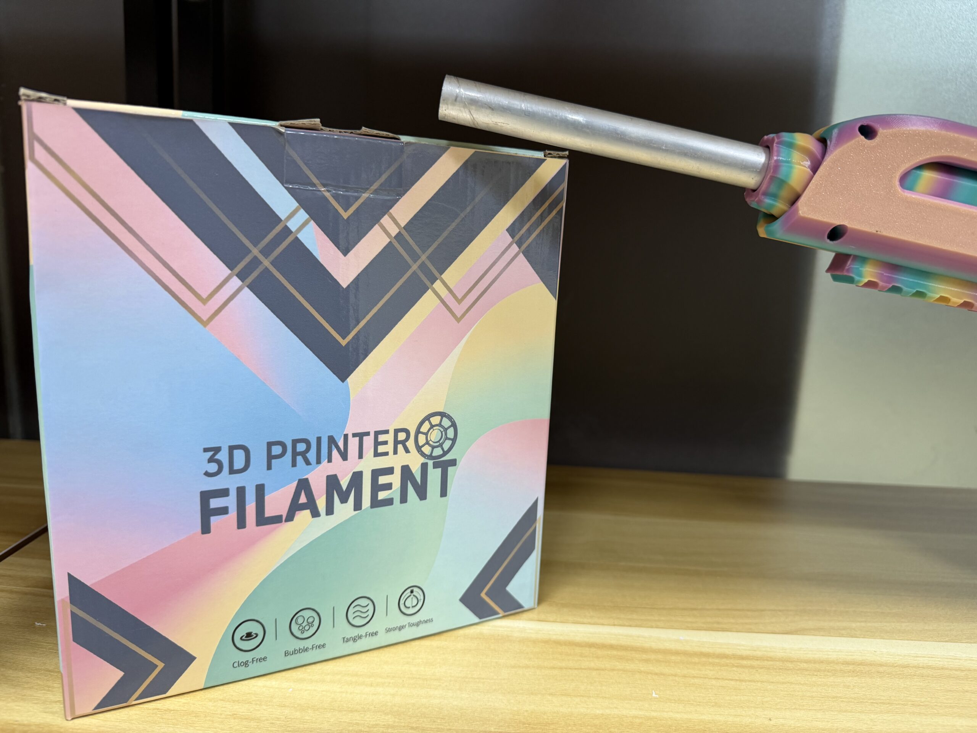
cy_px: 366
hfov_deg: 71.6
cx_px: 488
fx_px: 677
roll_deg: -2.3
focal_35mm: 24
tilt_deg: -10.7
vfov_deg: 56.8
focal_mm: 6.76
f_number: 1.78
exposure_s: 1/50
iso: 125
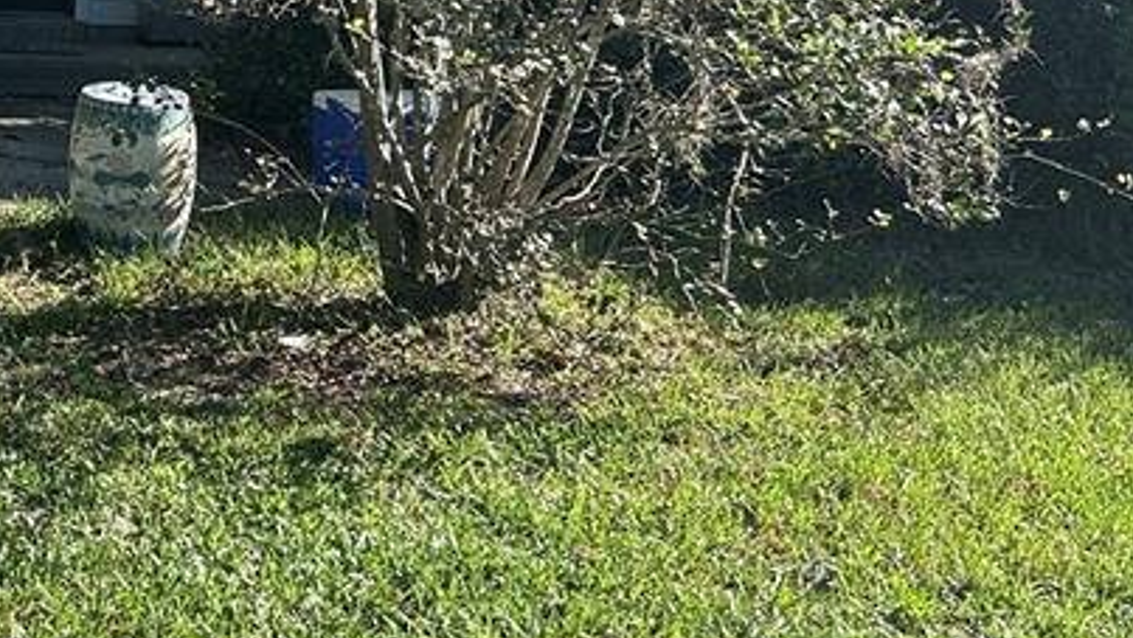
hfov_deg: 26.3
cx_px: -208
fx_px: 2164
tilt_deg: -2.9
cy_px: -129
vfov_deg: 16.1
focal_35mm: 72
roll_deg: -1.2
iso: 50
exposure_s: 1/1159
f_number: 1.5
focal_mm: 5.7
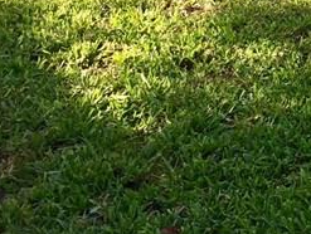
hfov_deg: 14.6
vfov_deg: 11.8
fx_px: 1080
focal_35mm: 120
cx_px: 536
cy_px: -114
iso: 32
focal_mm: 4.15
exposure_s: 1/449
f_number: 2.2
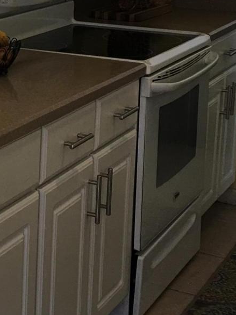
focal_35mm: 99
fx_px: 901
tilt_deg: -9.2
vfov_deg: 19.6
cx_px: -105
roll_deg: -0.3
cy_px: 59
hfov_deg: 14.1
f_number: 2.2
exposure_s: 1/30
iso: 25
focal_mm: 4.15
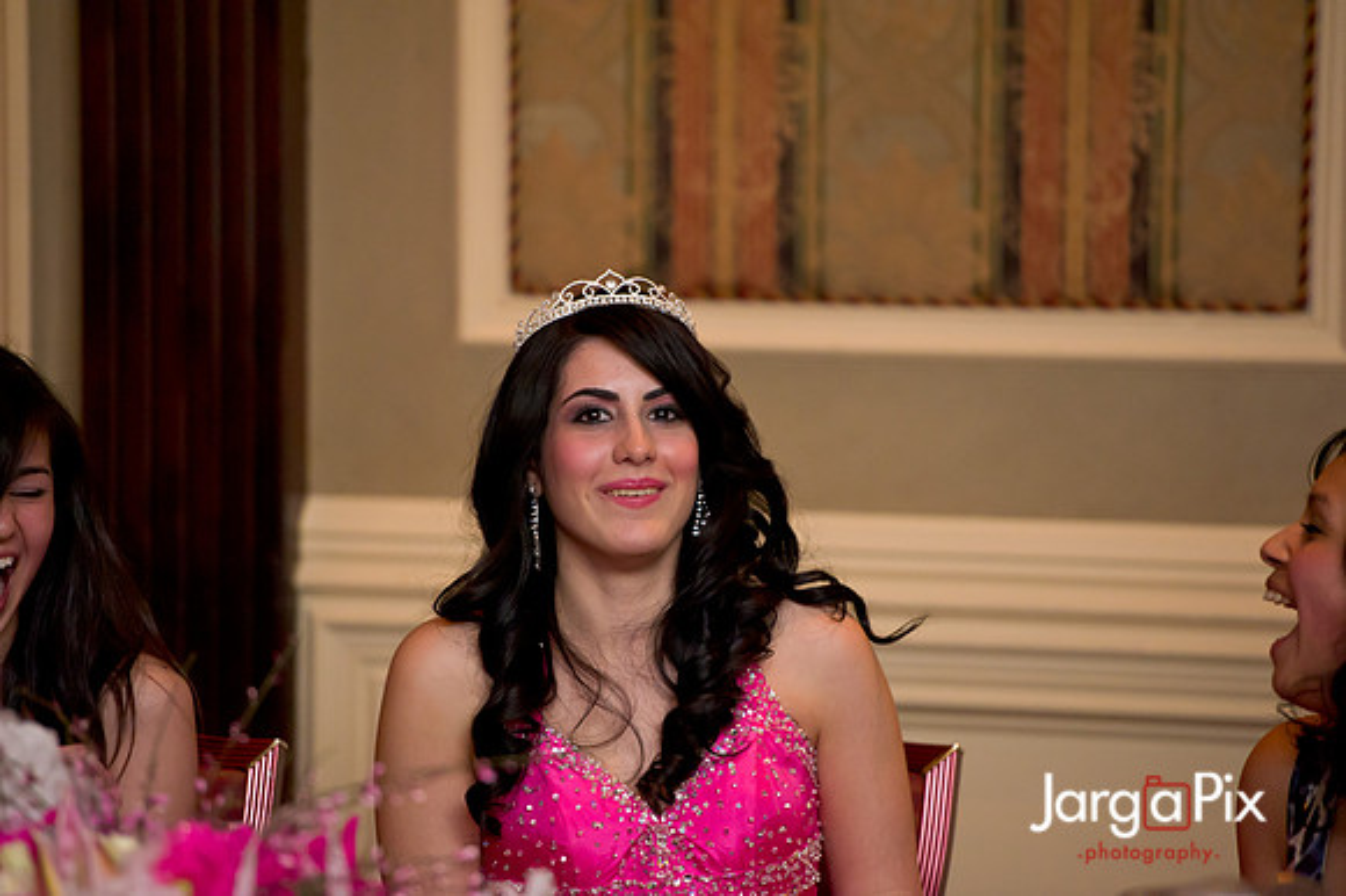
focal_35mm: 200
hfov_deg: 10.3
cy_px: 448
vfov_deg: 6.9
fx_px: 7473
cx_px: 673
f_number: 3.2
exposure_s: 1/125
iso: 3200
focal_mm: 200
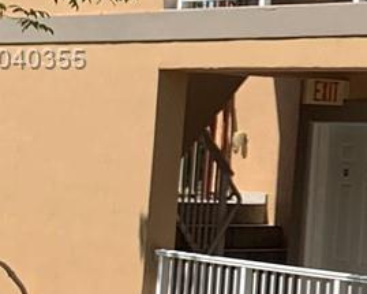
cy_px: 60
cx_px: 960
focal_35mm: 151
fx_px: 1640
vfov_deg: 10.2
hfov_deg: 10.5
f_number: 1.8
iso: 25
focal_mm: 4.25
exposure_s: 1/3086
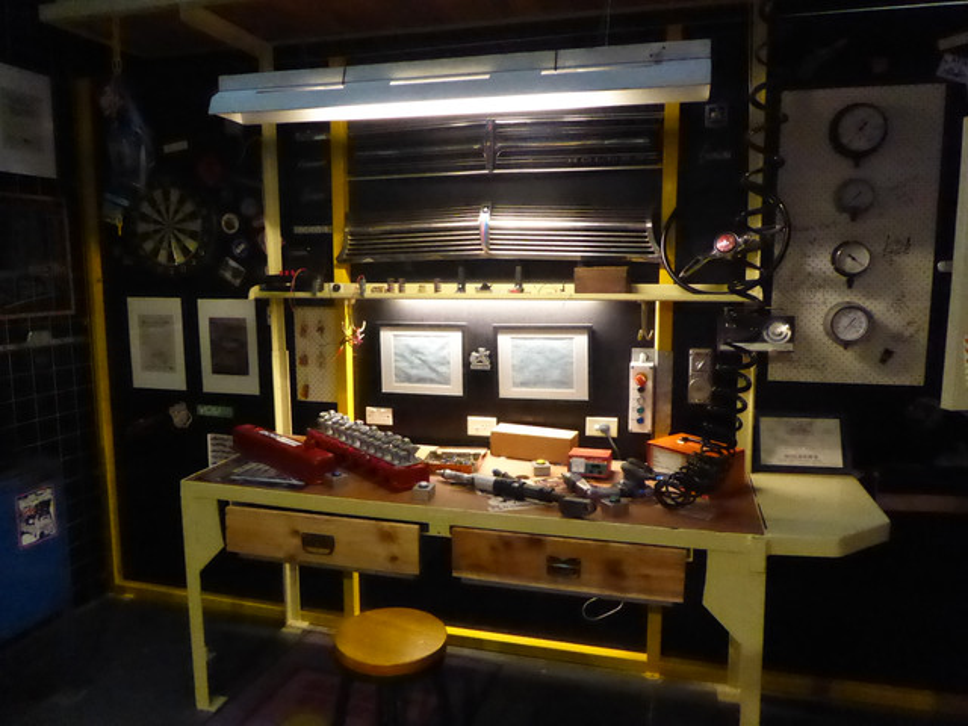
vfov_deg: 56.8
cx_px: 484
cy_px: 363
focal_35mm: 24
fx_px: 671
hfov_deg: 71.6
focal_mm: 4.3
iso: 3200
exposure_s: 1/40
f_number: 3.3
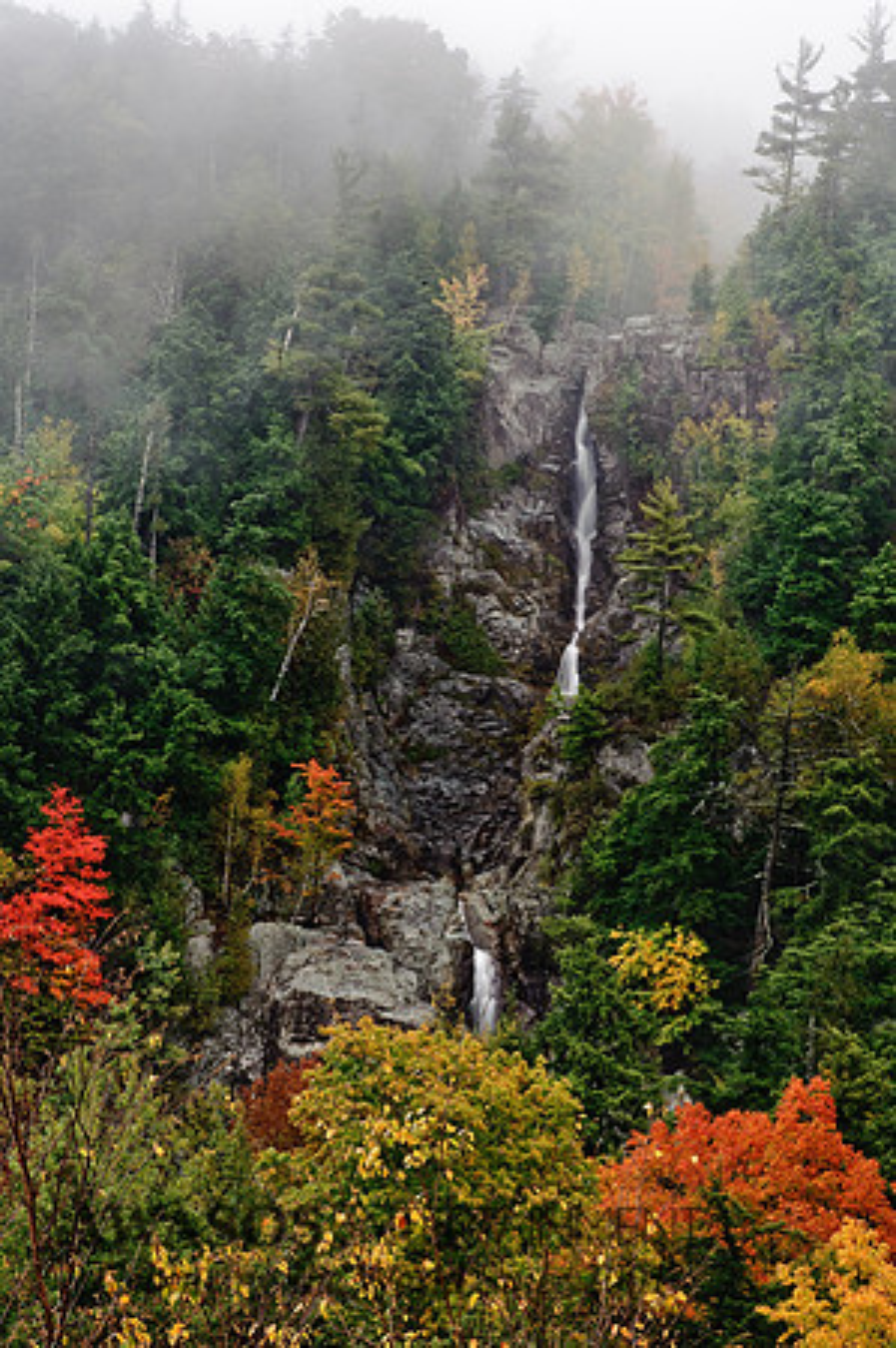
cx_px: 448
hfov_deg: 10.9
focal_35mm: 125
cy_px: 674
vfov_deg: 16.4
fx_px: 4677
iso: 200
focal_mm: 125
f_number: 22
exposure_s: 1/2
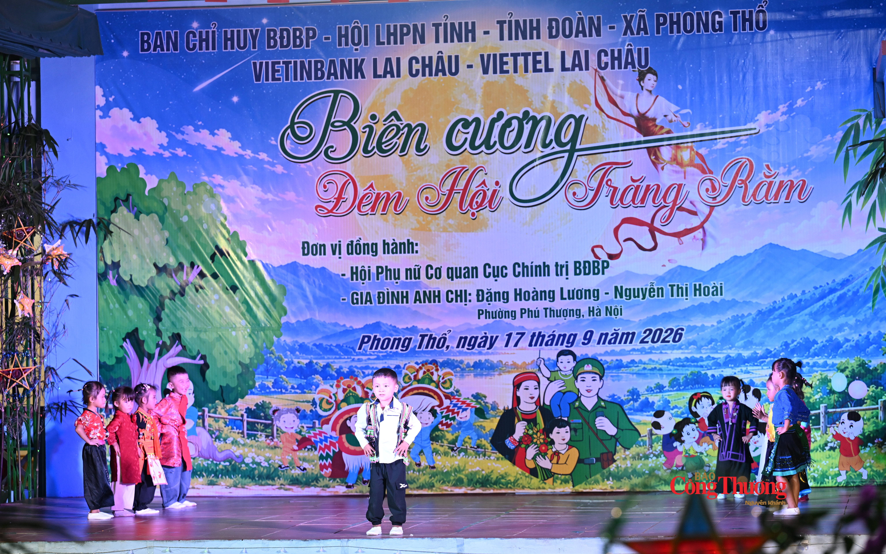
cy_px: 272
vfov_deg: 11.1
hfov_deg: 17.7
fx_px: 2849
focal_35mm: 118
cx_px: 442
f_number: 3.5
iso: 1250
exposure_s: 1/200
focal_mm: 115
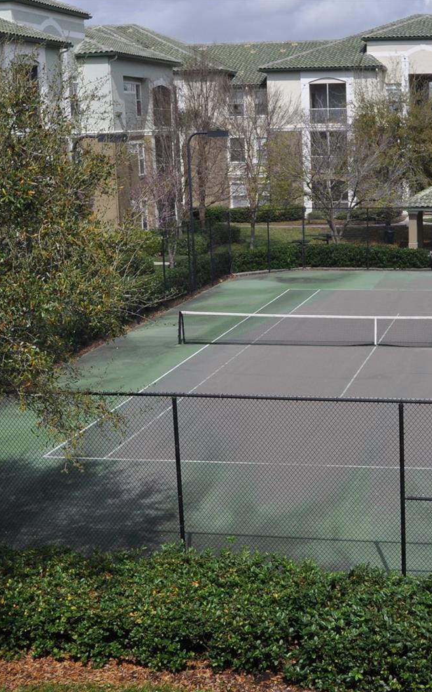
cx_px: 313
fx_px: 919
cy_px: 349
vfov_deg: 41.2
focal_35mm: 49
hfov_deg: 26.2
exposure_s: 1/400
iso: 200
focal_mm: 21
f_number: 10
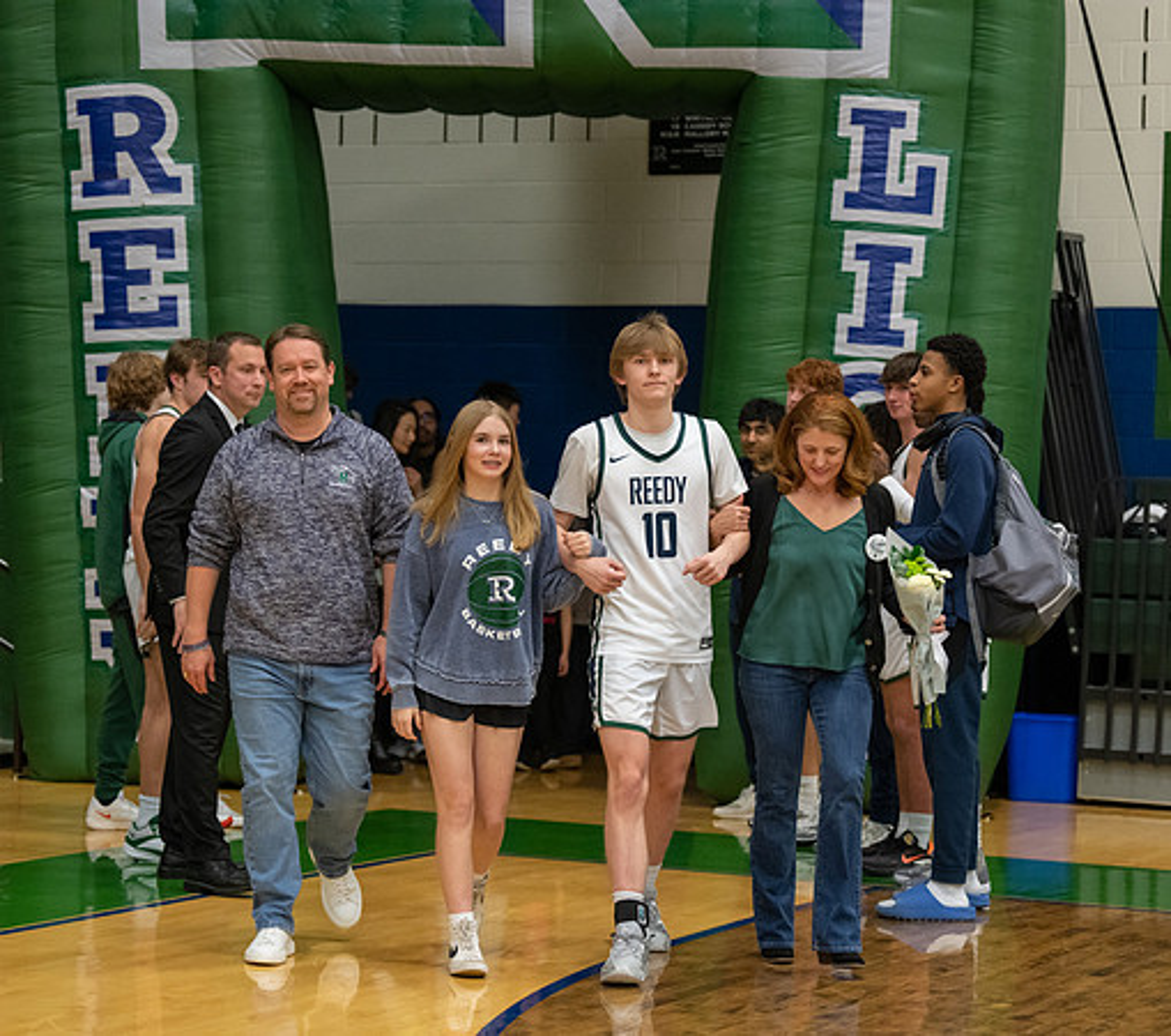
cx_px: 542
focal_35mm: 92
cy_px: 569
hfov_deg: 20.0
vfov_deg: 17.7
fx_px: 3315
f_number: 2.8
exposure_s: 1/320
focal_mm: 70
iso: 4000
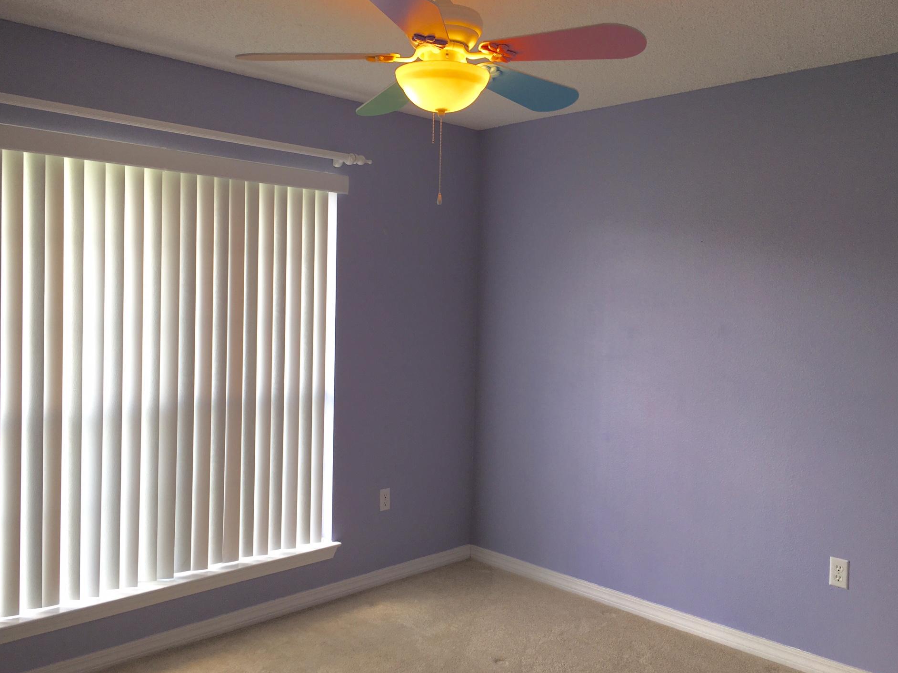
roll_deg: -1.1
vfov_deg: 45.4
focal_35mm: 31
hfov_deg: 58.3
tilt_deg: -2.2
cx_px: 427
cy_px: 336
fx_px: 804
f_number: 2.2
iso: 25
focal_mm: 4.15
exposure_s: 1/60
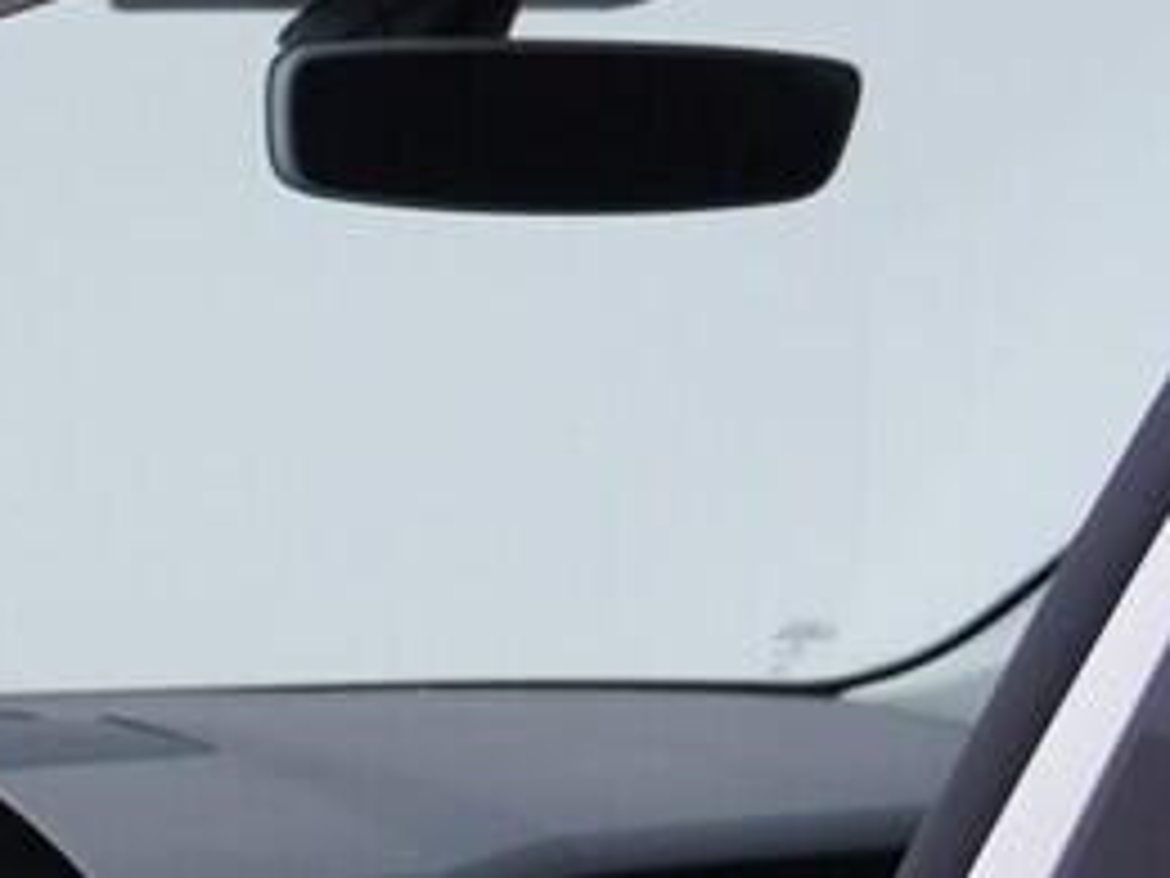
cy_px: 1607
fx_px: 6489
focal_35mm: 192
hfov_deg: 9.1
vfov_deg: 7.5
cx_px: -1778
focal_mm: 24
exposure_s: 1/80
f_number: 4
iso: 125
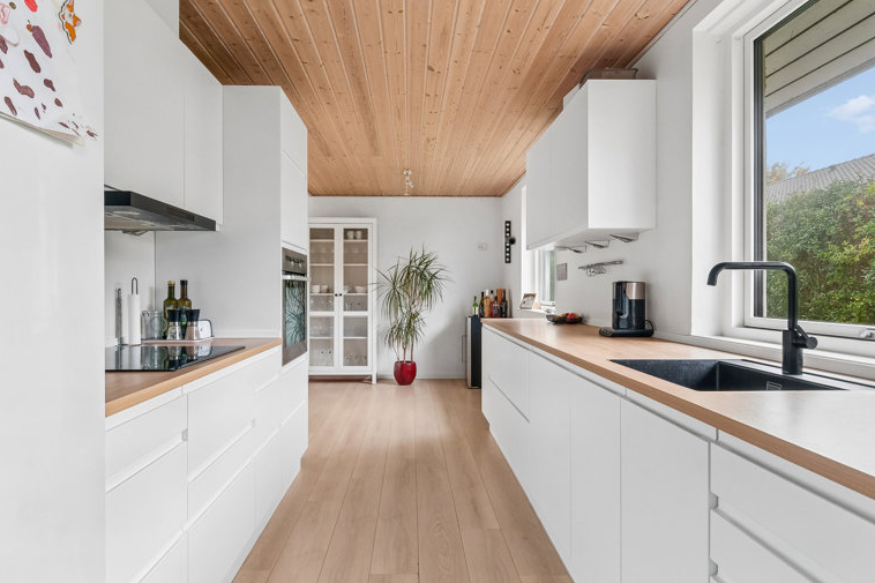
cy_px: 282
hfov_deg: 86.9
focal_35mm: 19
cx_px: 428
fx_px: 462
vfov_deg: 64.5
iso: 400
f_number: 10
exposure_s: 1/3.33
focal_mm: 12
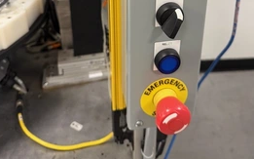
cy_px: -10
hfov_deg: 50.3
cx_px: 141
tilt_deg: -22.0
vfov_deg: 29.9
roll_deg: -1.8
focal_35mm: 39
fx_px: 270
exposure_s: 1/60
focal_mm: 6.76
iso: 250
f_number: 1.78
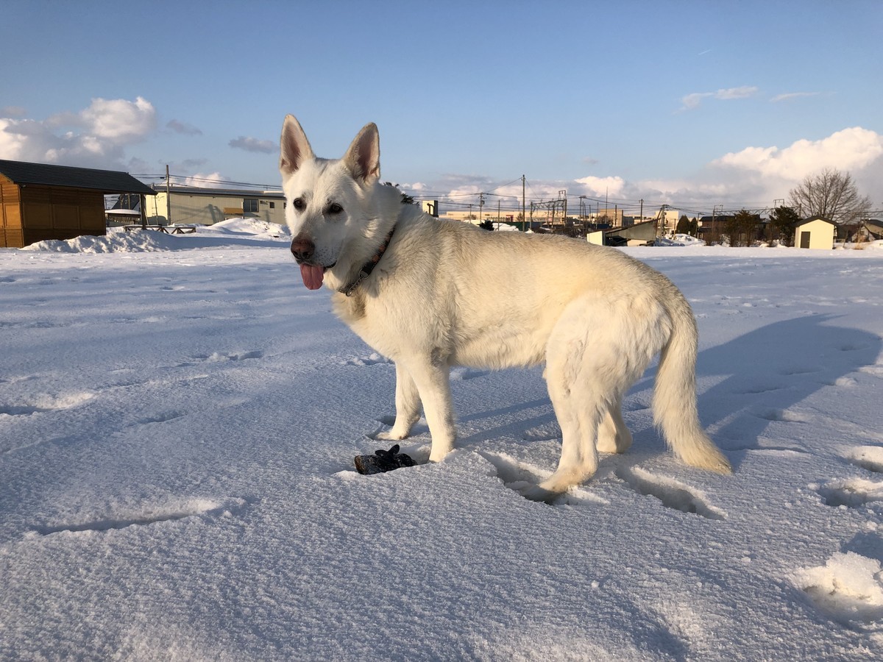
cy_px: 331
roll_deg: -0.8
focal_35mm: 28
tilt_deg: -6.2
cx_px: 442
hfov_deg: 63.4
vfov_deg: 49.7
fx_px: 714
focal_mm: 4
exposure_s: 1/1499
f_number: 1.8
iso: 20
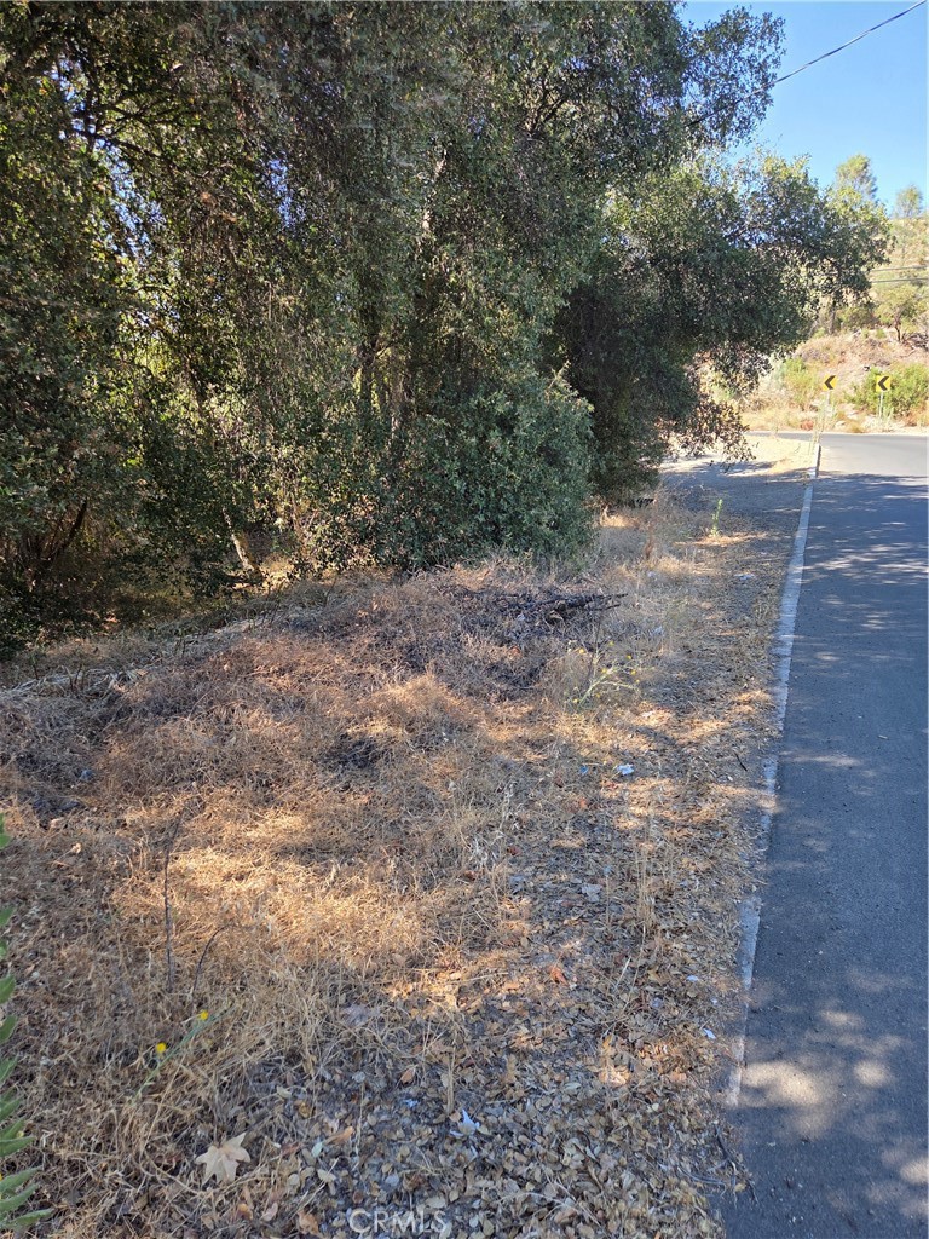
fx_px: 823
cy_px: 620
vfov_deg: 73.9
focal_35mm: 23
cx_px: 464
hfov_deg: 58.9
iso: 80
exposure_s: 1/929
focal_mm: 5.4
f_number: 1.8
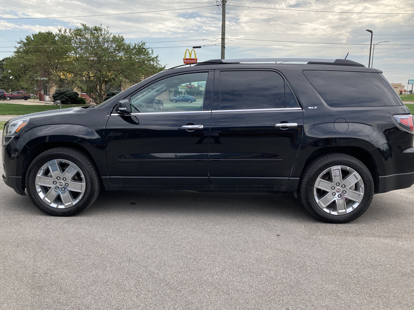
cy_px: 146
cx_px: 203
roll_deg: -0.3
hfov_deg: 58.4
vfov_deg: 45.4
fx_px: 371
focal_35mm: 31
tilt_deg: -8.8
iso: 20
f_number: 1.8
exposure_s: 1/1012
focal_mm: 3.99
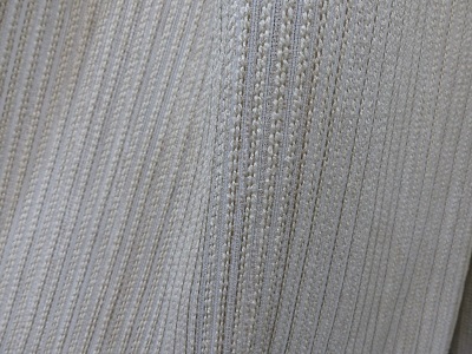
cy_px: 177
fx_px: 409
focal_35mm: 30
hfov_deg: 60.0
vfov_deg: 46.8
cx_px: 236
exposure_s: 1/60
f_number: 2.8
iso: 200
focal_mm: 5.4
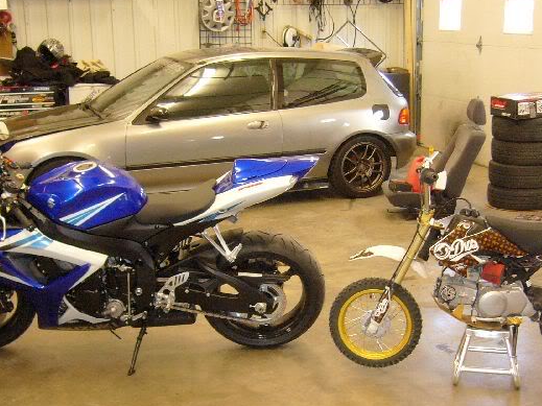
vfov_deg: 26.9
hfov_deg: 35.5
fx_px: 845
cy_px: 256
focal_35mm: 54
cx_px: 283
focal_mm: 5.8
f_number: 2.8
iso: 125
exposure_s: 1/8
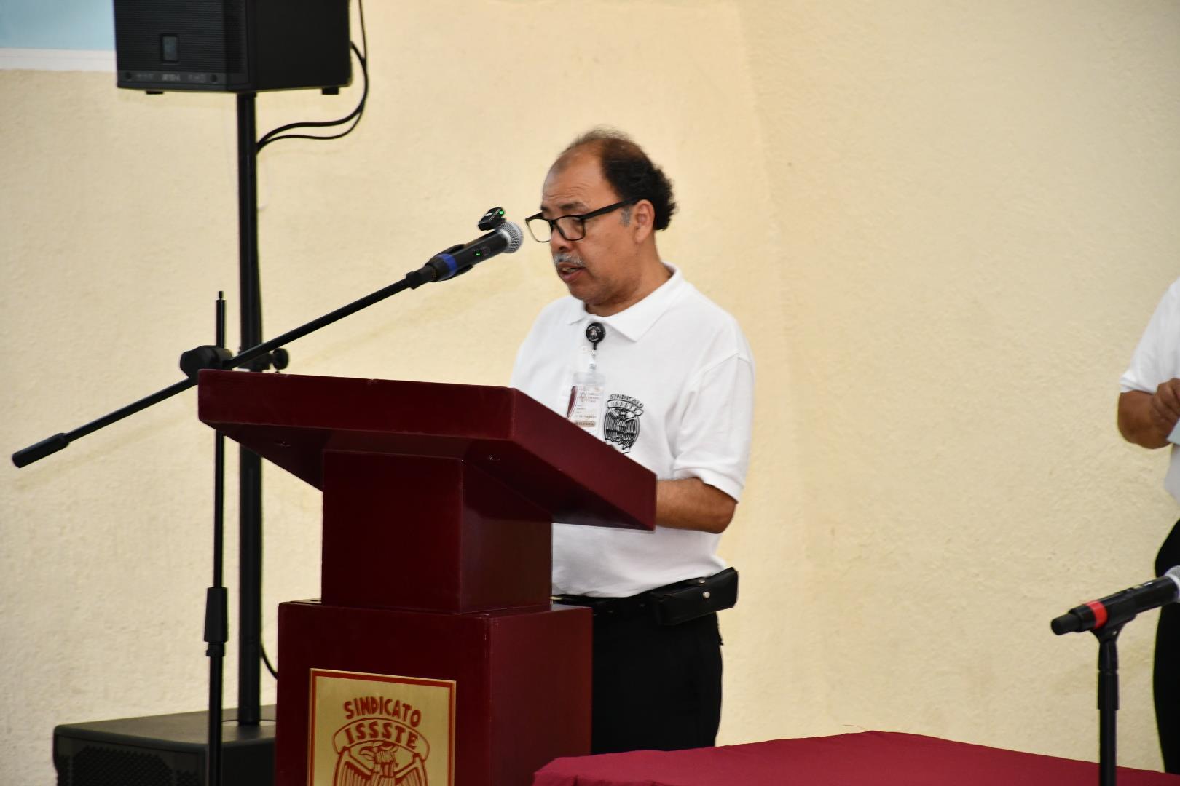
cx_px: 590
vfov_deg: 7.5
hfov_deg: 11.2
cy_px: 393
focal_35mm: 183
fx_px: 5998
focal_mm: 122
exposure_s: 1/60
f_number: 5.6
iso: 1600
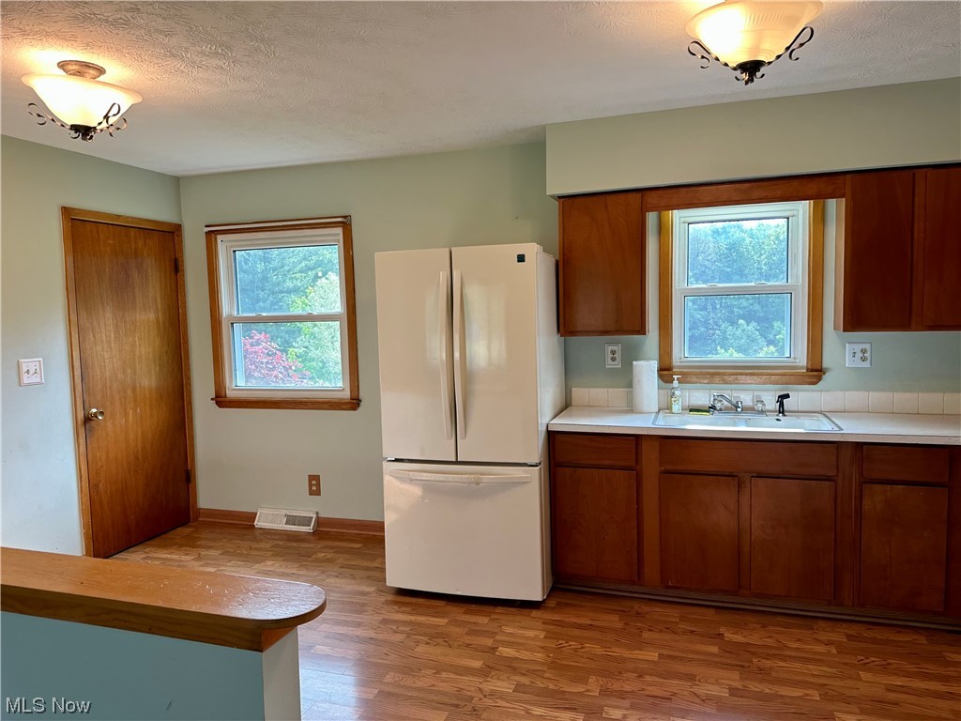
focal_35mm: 24
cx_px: 480
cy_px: 360
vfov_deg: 56.8
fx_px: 666
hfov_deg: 71.6
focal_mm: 6.86
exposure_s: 1/120
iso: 100
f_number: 1.78
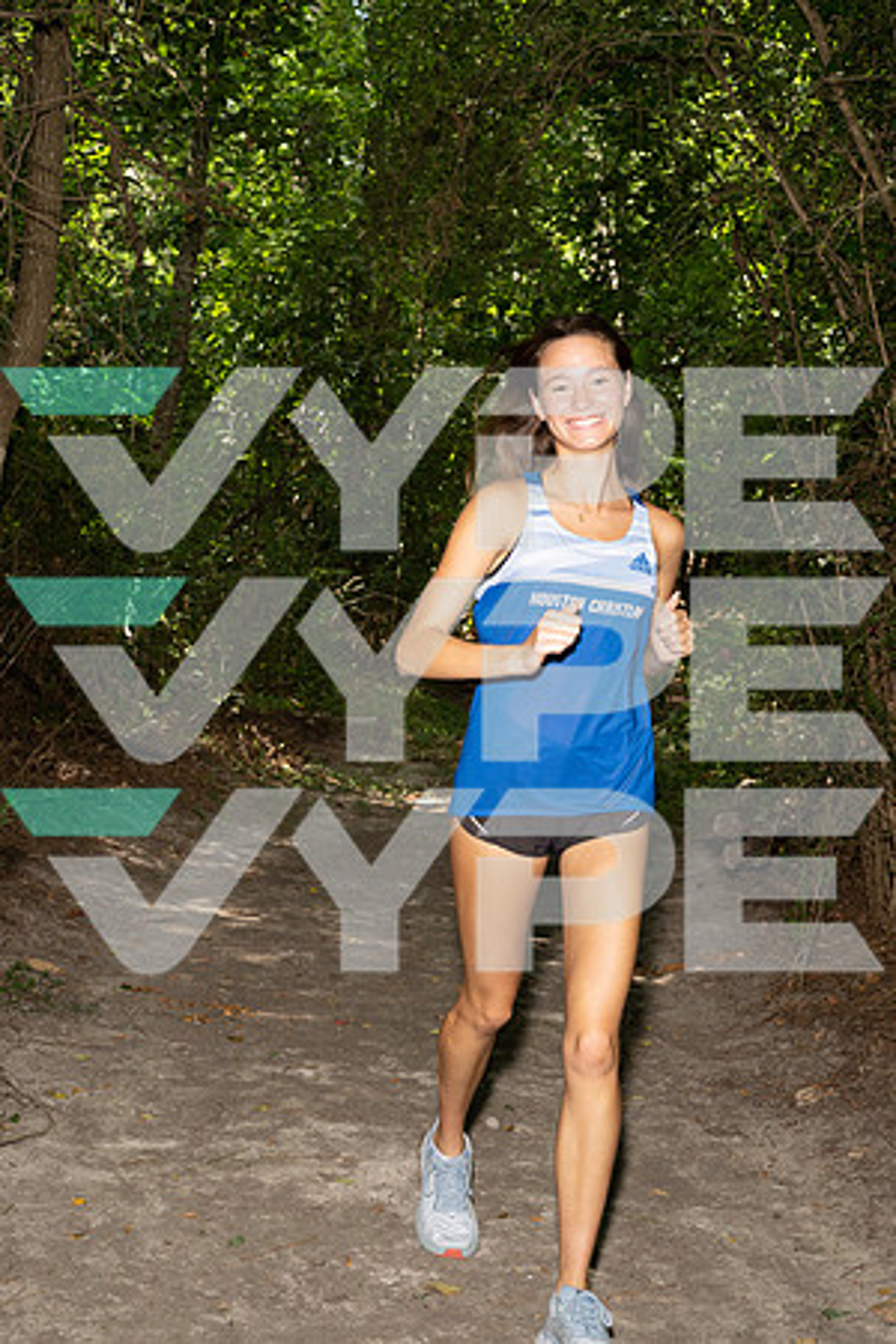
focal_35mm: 50
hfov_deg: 27.0
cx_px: 448
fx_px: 1867
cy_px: 672
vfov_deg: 39.6
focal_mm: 50
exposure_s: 1/250
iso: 800
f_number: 8
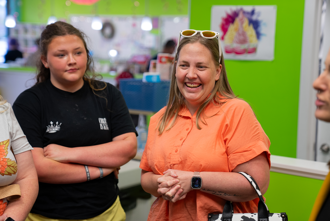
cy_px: 110
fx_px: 642
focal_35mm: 70
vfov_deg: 19.5
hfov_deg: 28.8
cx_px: 165
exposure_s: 1/125
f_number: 2.8
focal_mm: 70
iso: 400
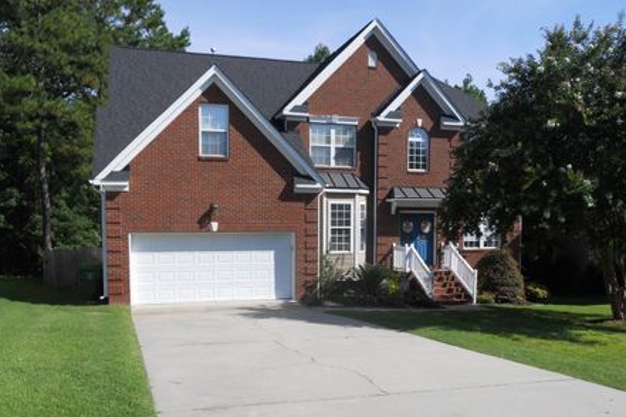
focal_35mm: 33
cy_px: 253
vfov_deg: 39.8
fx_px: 574
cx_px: 324
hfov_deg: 57.2
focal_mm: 5
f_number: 5.4
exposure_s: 1/320
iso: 80
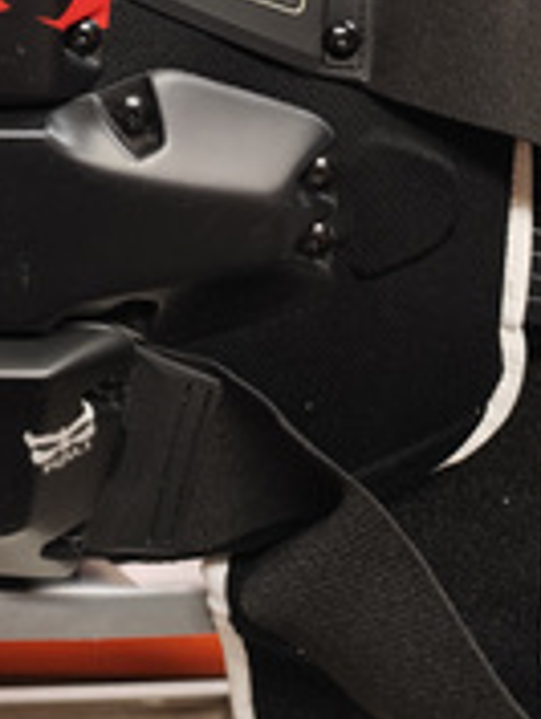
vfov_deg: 24.9
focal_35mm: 65
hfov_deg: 21.6
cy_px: -268
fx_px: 1353
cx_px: -35
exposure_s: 1/33.3
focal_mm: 6.19
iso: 500
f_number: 1.65
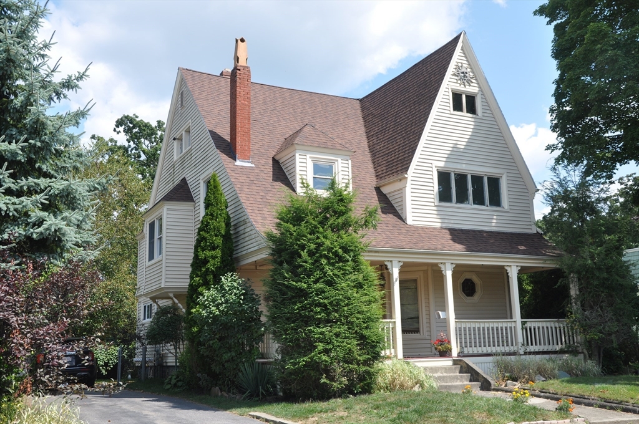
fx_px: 691
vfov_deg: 34.1
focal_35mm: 39
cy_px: 212
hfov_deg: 49.6
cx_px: 320
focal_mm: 26
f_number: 8
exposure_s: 1/250
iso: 200
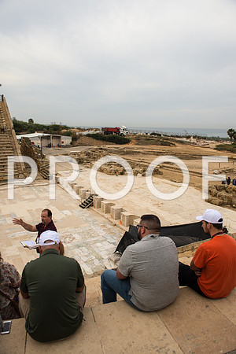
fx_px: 236
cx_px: 118
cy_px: 177
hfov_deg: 53.1
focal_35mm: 24
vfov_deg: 73.7
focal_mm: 24
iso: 100
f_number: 3.5
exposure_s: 1/640
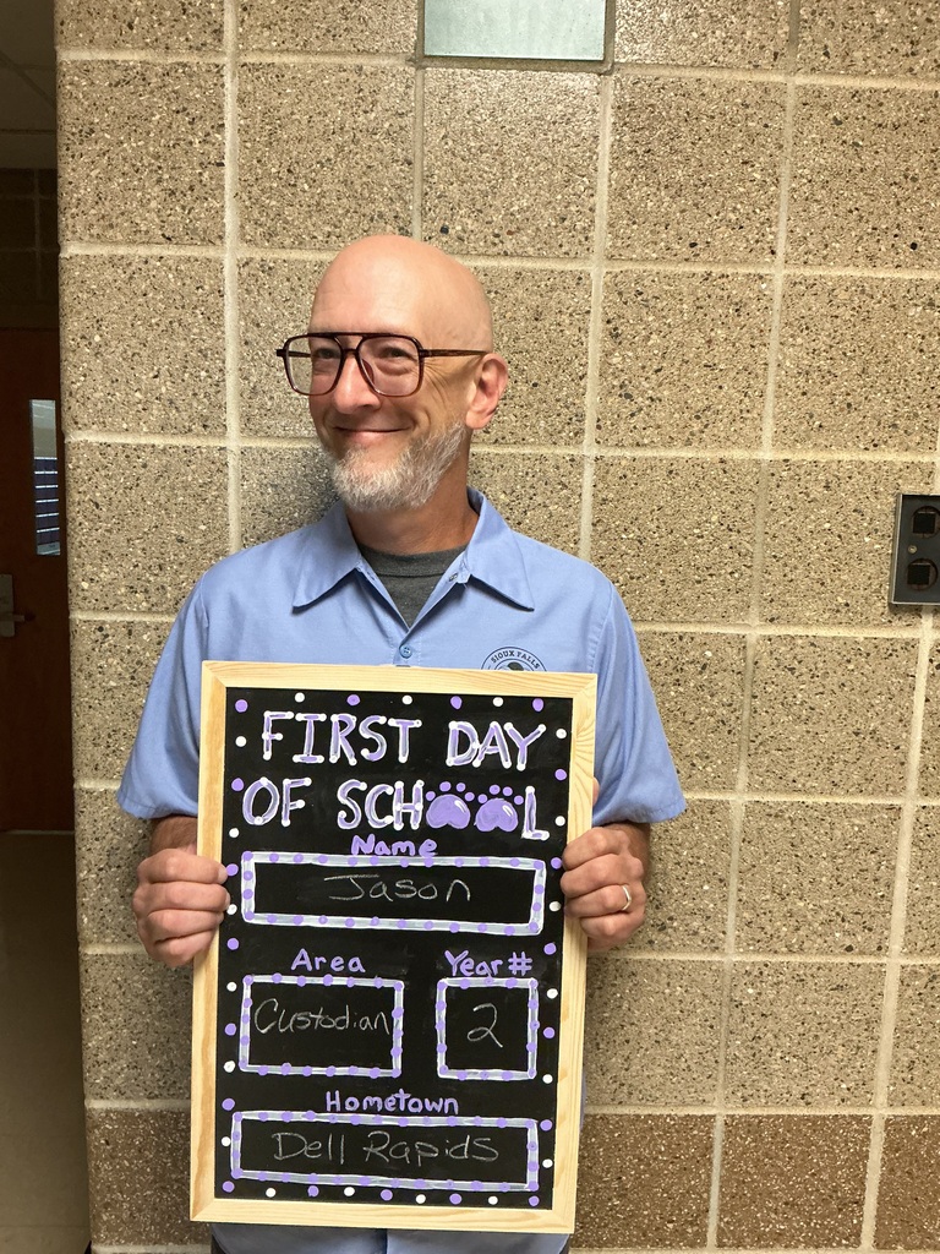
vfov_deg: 61.7
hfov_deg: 48.2
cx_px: 470
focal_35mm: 29
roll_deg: -0.9
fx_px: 1050
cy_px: 627
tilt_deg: -8.3
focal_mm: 3
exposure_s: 1/60
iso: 250
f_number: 1.8
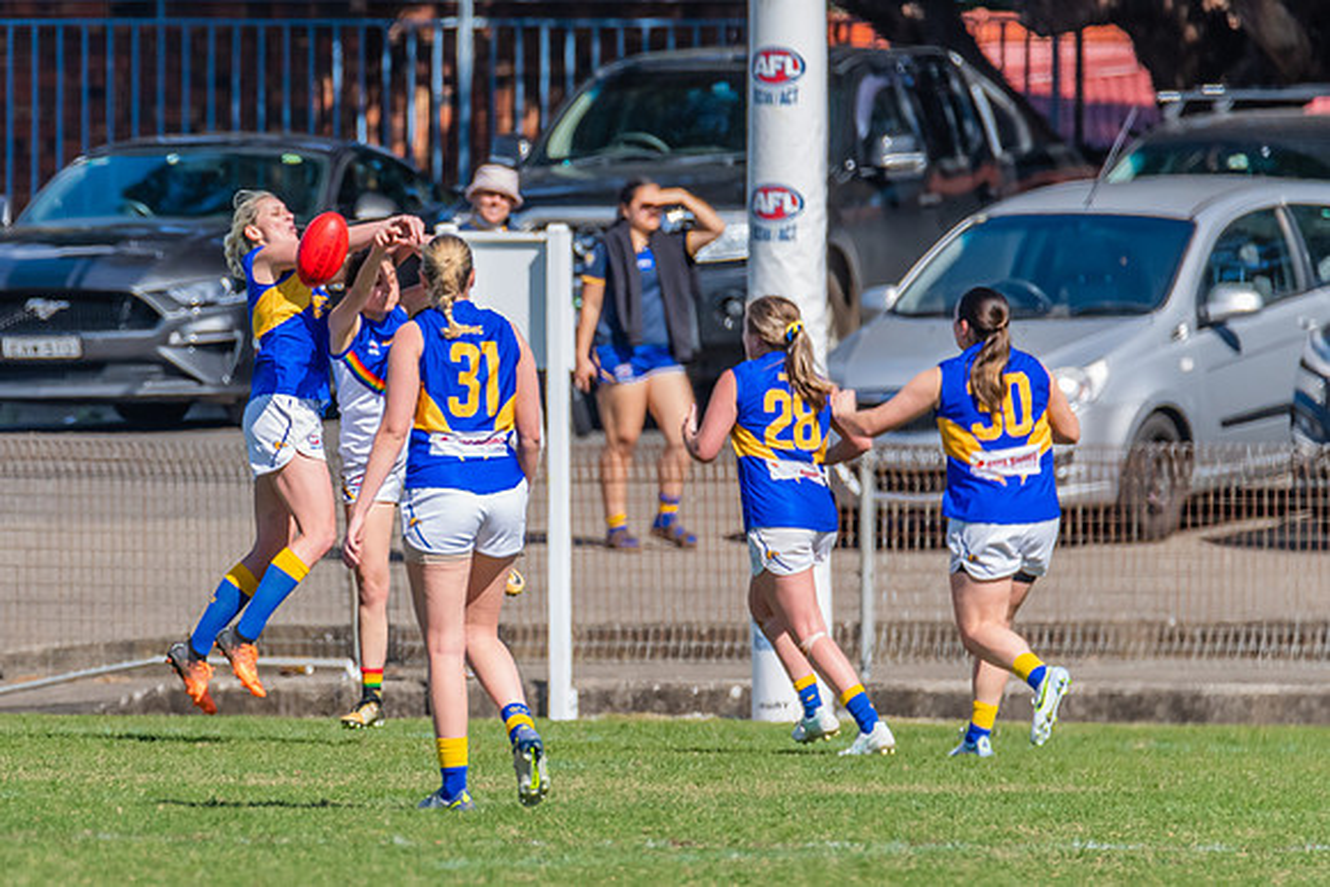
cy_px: 335
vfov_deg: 1.4
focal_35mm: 990
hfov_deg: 2.1
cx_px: 357
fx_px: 36576
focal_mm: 600
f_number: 8
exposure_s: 1/1600
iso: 800
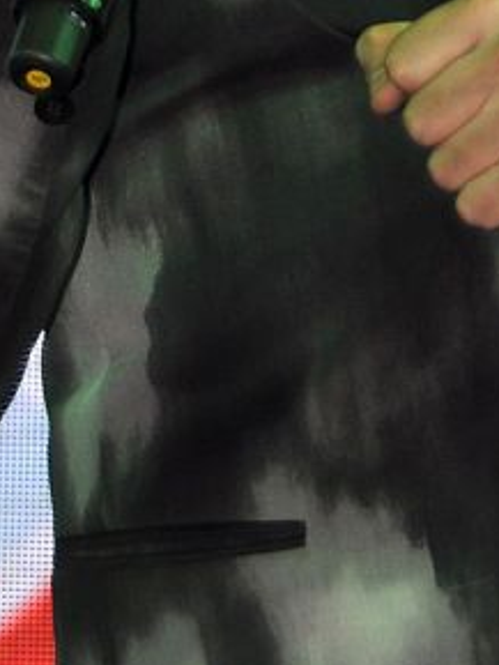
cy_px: -315
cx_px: 270
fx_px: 12638
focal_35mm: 658
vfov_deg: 3.0
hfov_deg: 2.3
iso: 200
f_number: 6
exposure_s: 1/160
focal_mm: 110
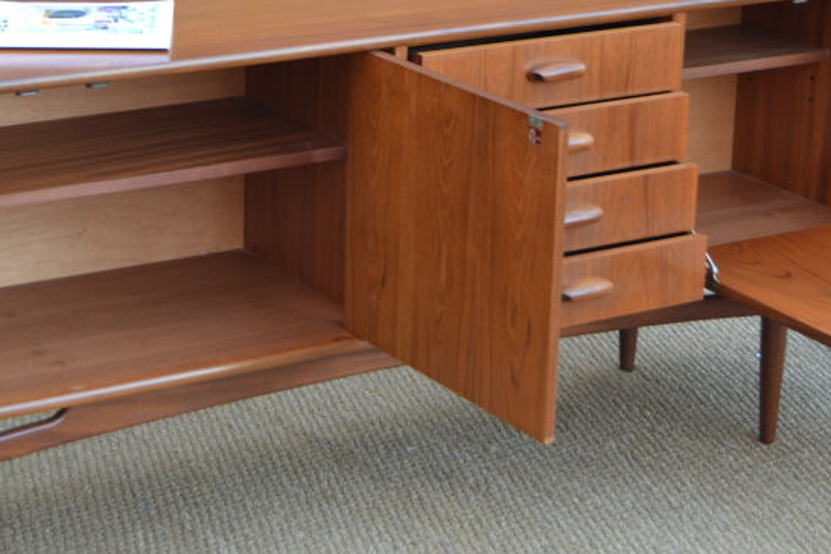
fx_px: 2170
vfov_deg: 14.5
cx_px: 317
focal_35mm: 94
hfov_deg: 21.6
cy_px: 151
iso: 400
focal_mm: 38
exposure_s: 1/60
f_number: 4.8
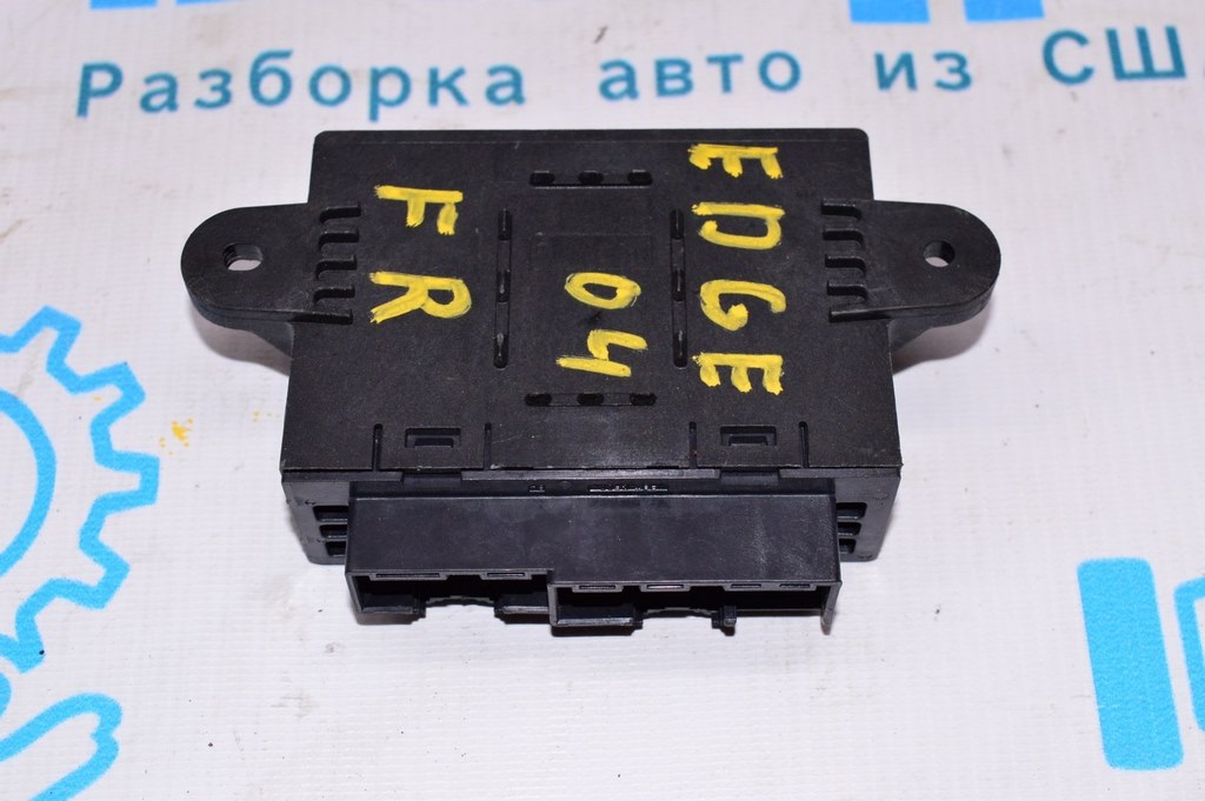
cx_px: 602
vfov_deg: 22.6
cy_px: 400
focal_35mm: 60
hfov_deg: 33.4
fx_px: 2007
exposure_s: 1/200
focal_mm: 40
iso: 1600
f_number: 8
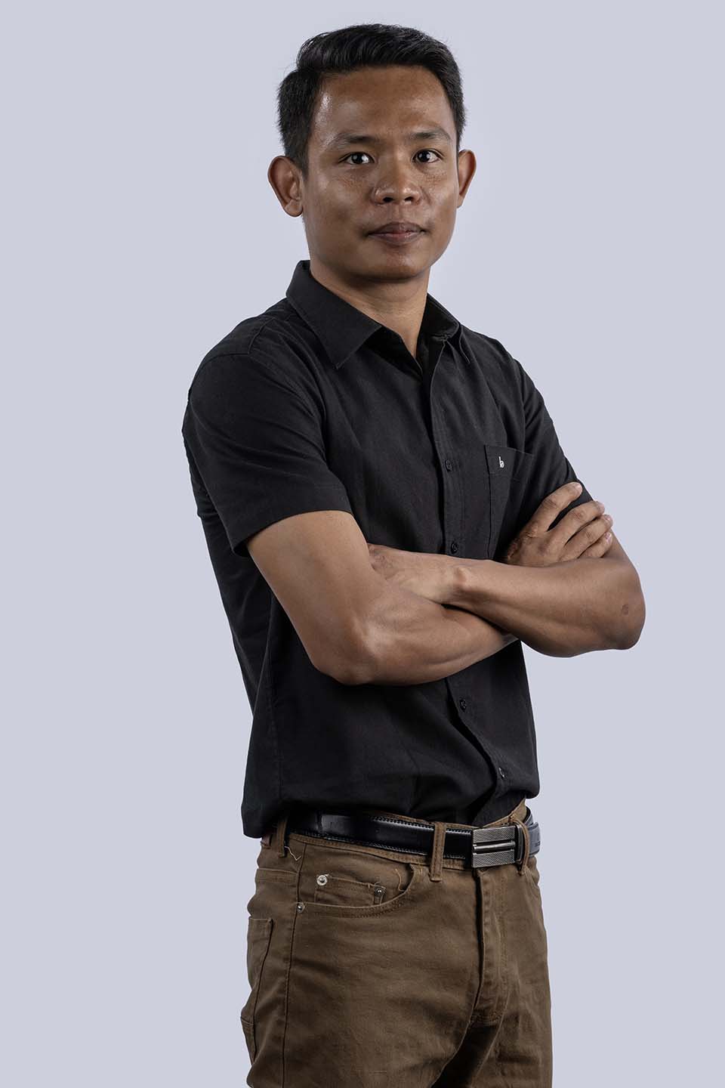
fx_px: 3172
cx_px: 362
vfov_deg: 19.5
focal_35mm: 105
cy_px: 544
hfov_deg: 13.0
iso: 80
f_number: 11
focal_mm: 105
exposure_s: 1/200
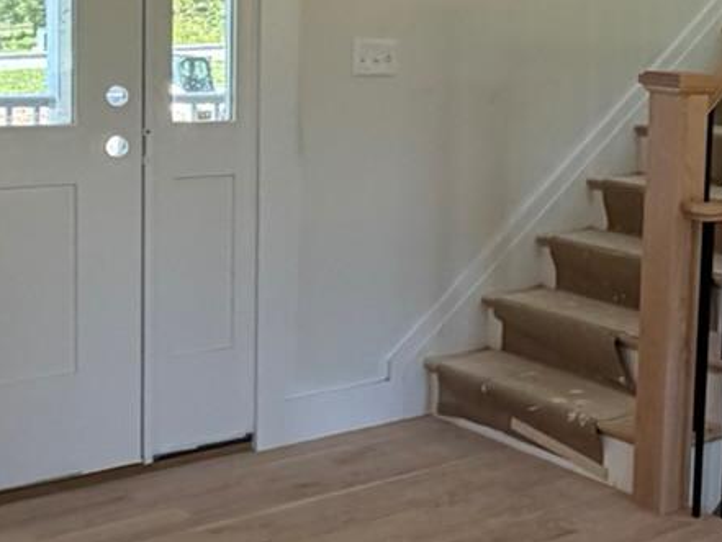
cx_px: 730
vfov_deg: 22.4
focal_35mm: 65
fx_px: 1356
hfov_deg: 28.0
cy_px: 154
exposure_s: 1/121
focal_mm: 2.22
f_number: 2.2
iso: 125
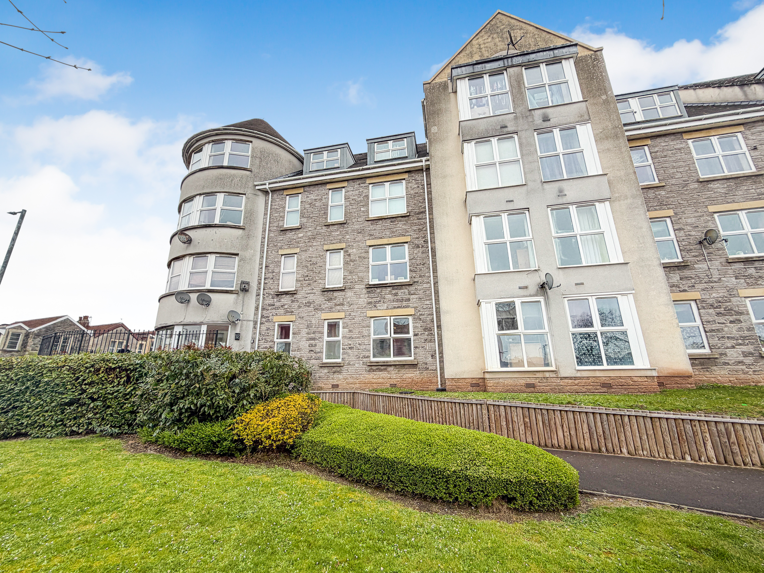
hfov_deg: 102.1
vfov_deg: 85.7
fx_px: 309
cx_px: 382
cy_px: 286
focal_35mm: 14
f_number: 2.2
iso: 40
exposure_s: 1/590
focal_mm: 2.22
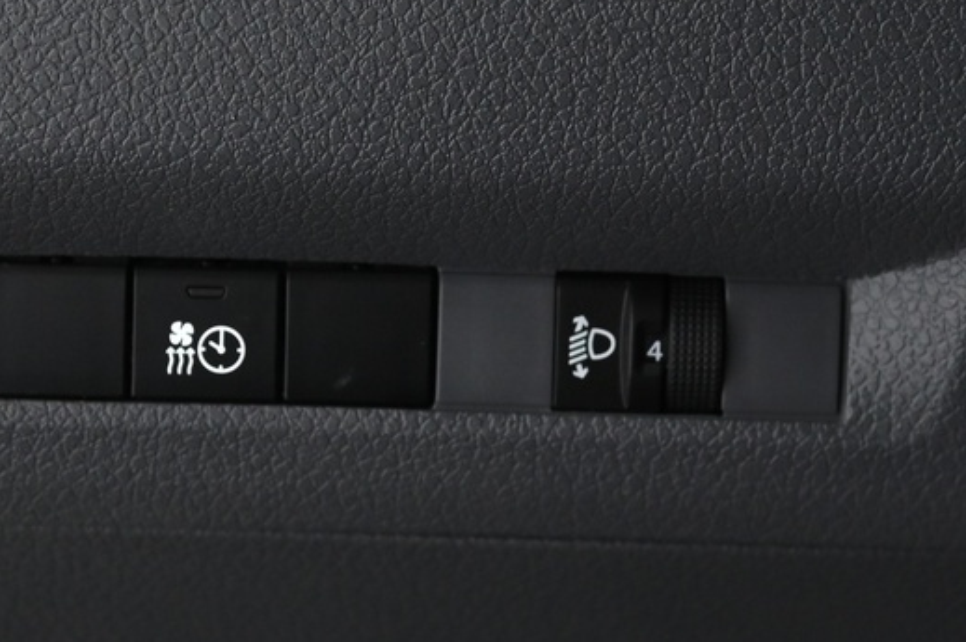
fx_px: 3860
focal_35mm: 144
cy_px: 413
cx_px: 423
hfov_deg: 14.3
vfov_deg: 9.5
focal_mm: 46
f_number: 4.5
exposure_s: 1/15
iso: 2000
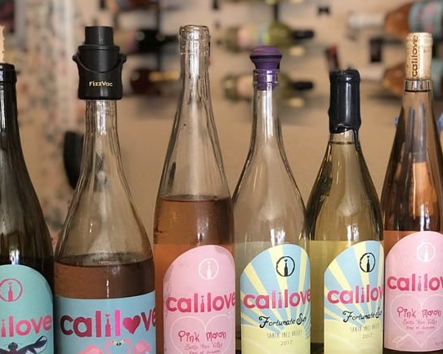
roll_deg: -0.4
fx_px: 1049
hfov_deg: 23.7
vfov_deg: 19.1
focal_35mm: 80
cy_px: 227
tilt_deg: -7.7
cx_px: 291
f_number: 2.8
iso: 320
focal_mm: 6.6
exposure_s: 1/60
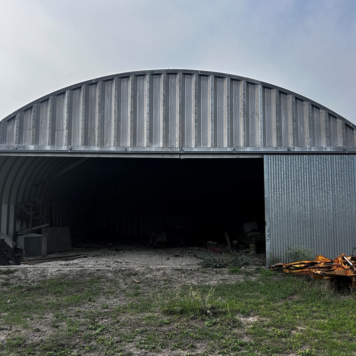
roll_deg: -0.6
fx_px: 384
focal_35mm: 33
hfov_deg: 49.7
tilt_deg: +6.7
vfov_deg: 49.7
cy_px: 186
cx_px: 174
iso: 50
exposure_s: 1/2353
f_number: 1.5
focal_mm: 5.7
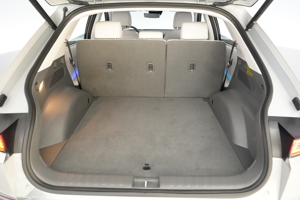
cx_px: 150
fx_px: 200
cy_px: 100
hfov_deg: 73.8
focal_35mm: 24
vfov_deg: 53.1
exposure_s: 1/160
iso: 10000
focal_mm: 24
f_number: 4
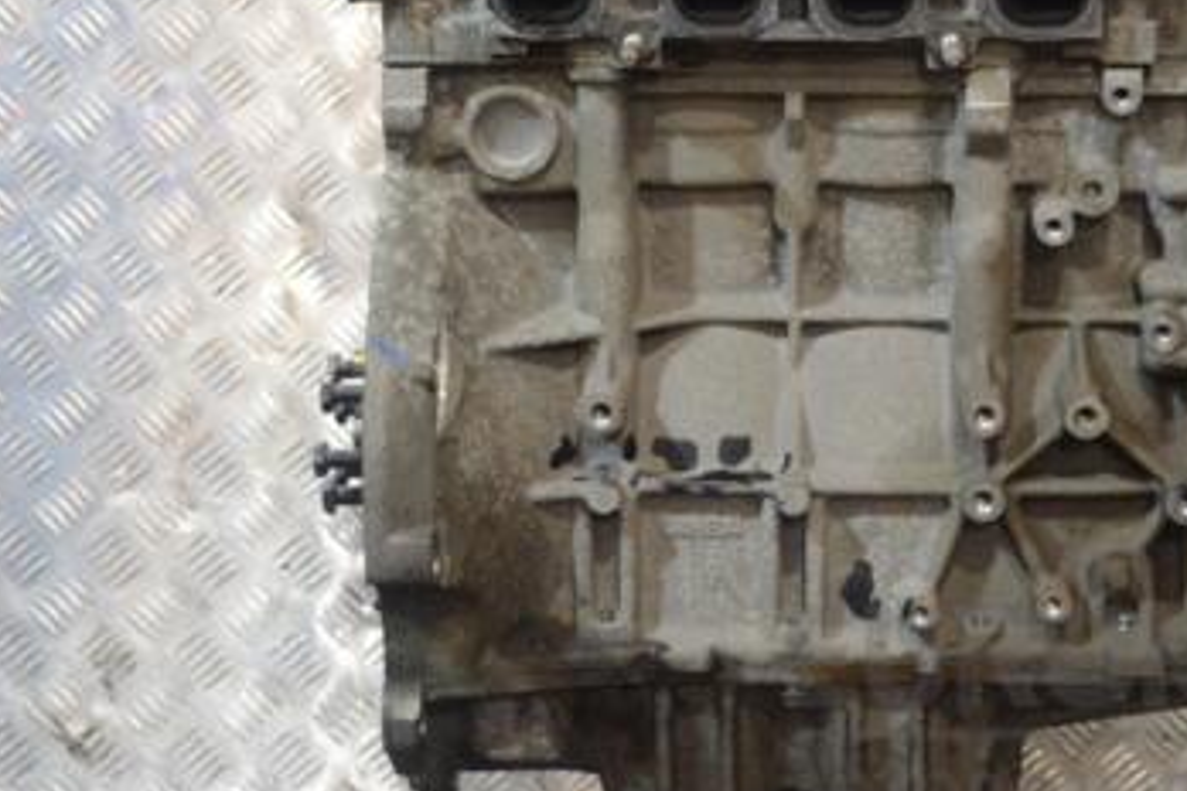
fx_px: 2901
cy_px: 201
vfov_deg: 15.5
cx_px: 723
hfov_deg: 23.1
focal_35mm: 88
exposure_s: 1/30
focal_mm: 34
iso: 1100
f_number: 5
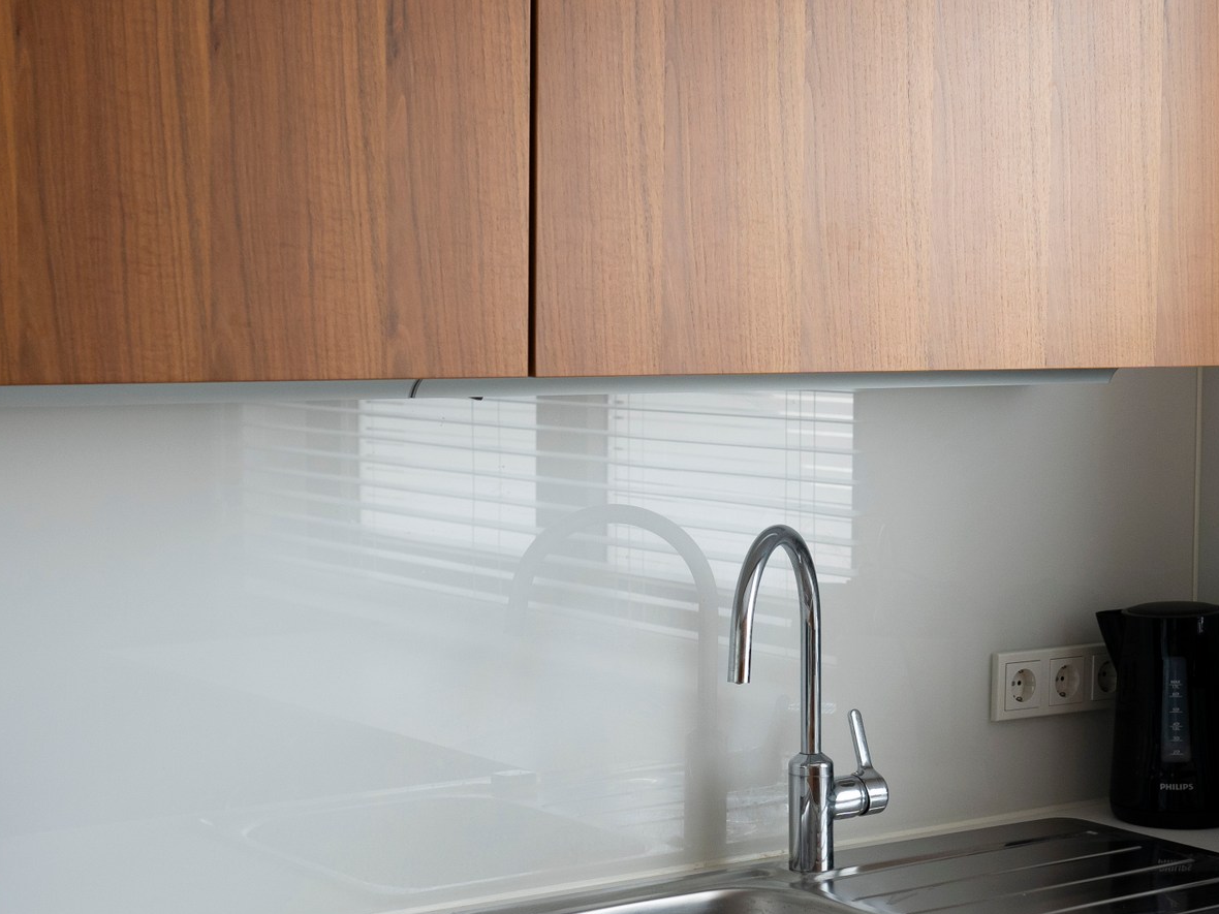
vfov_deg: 20.2
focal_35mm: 73
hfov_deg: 26.5
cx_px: 801
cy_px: 517
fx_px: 2571
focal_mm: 35
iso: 500
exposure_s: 1/160
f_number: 4
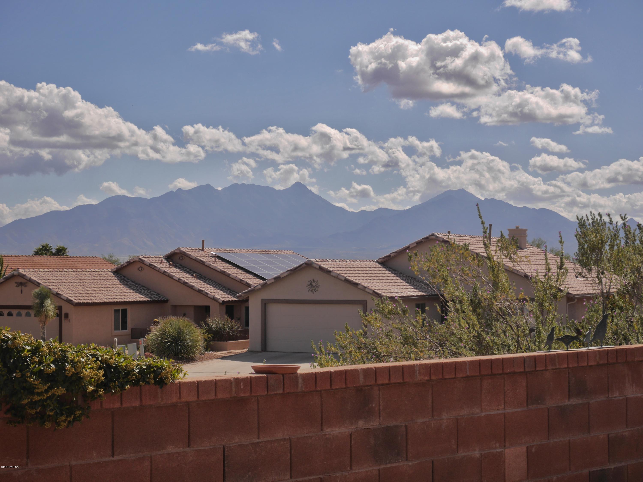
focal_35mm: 64
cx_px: 322
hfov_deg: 30.3
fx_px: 1189
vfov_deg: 22.9
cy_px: 241
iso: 160
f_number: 6.3
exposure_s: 1/1300
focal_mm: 32
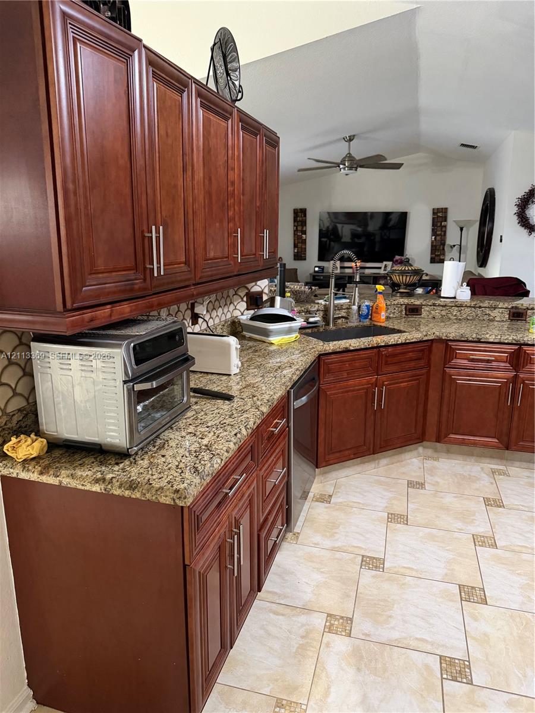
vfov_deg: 71.6
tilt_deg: -13.2
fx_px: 495
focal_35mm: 24
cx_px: 268
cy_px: 356
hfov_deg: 56.8
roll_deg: -0.2
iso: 400
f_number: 1.78
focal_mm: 6.76
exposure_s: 1/60
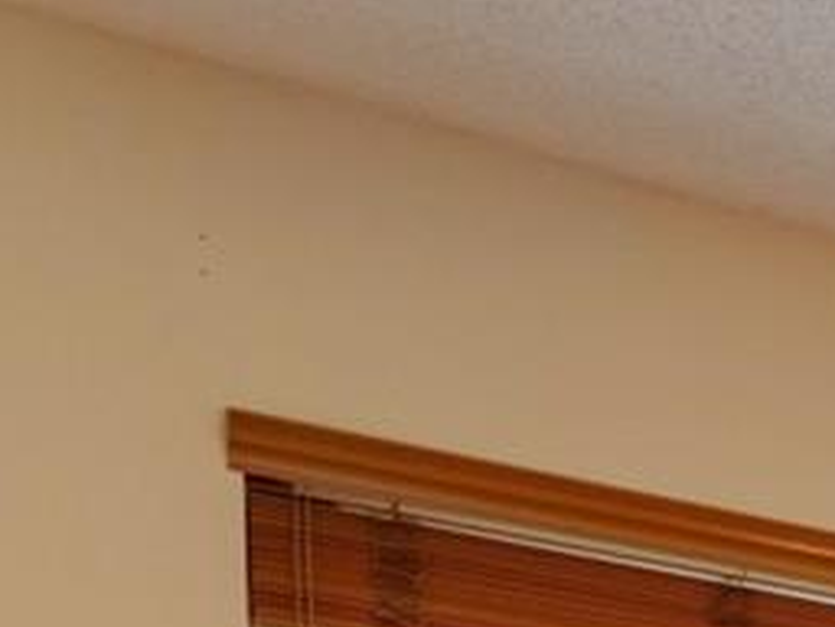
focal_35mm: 96
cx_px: 2391
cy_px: 1319
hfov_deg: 12.0
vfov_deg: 13.0
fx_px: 2316
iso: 800
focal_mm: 16
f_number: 8
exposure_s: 1/500
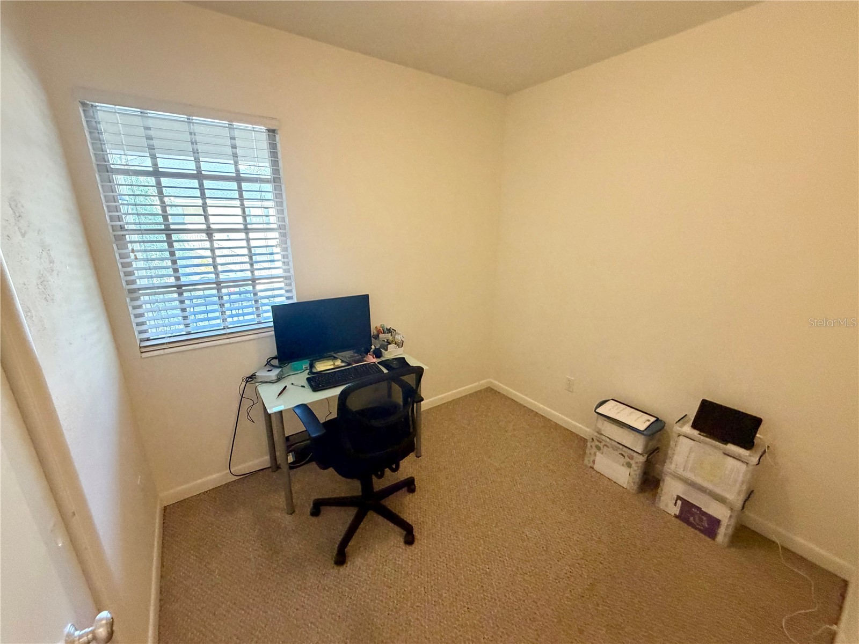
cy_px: 322
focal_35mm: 14
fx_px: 347
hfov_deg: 102.1
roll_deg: -0.2
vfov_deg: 85.7
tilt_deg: -17.0
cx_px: 430
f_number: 2.2
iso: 400
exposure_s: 1/60
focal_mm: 2.22
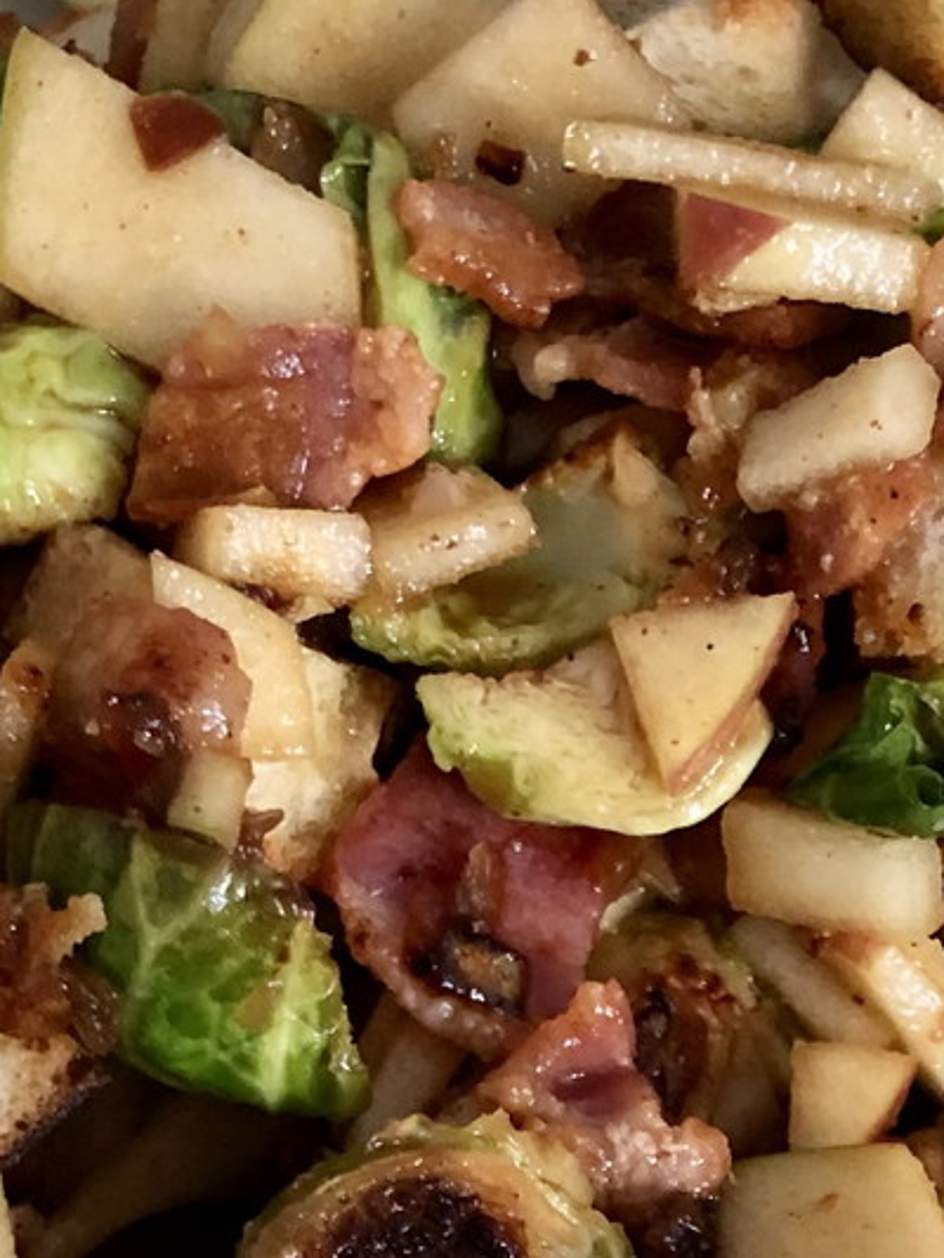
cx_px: 642
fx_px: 3053
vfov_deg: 21.3
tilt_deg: -48.1
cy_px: 1591
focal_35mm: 84
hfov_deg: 17.5
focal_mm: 4
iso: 100
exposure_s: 1/9
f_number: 1.8
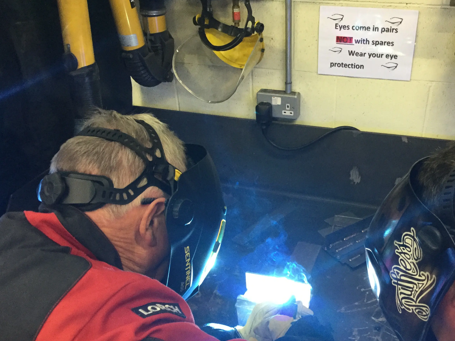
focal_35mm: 39
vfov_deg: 36.7
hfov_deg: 47.6
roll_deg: +0.8
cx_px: 269
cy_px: 205
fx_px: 513
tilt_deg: -32.2
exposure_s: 1/30
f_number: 2.4
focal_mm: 3.3
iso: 125
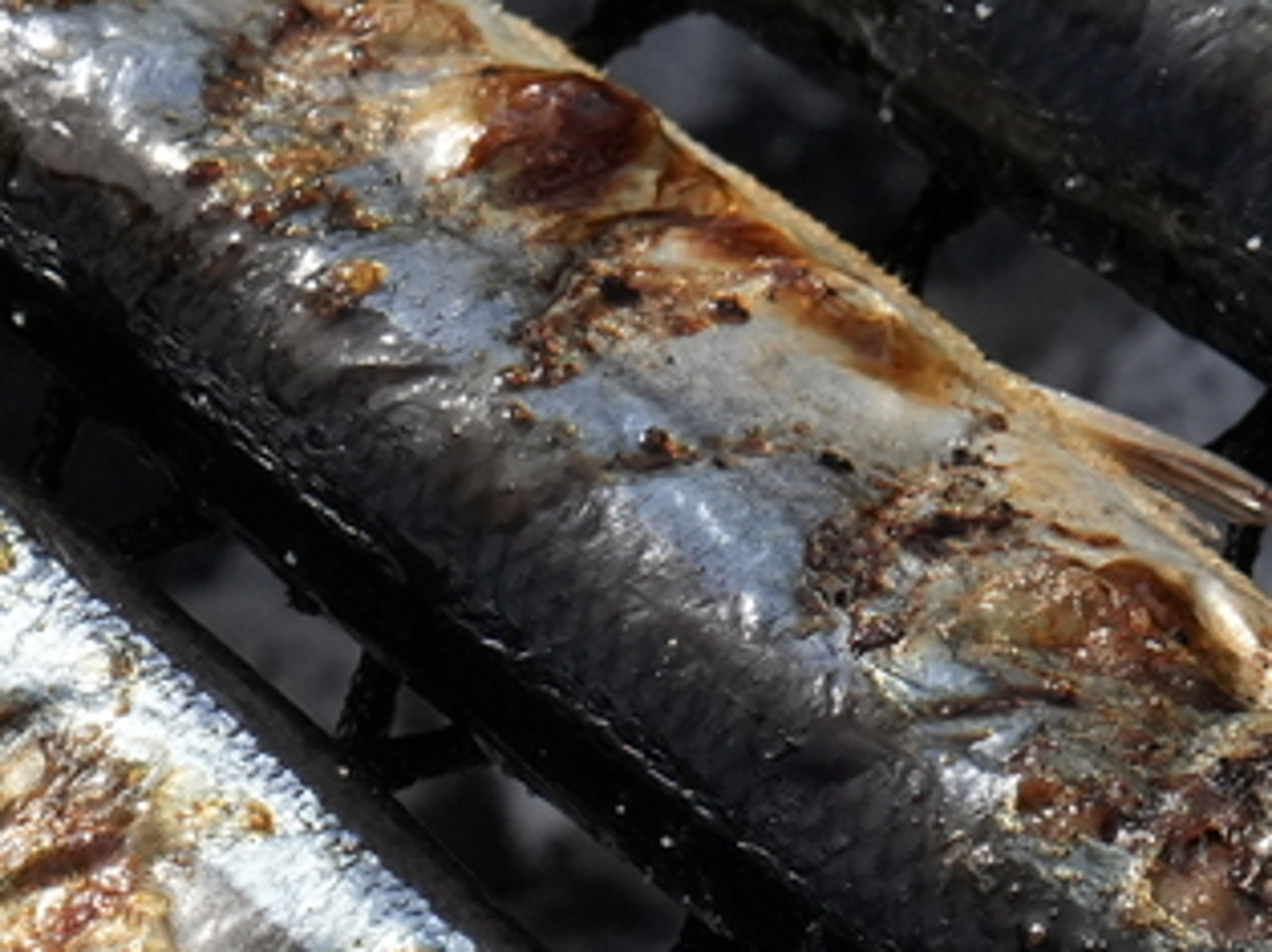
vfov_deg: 3.8
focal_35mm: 386
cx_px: -567
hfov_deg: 5.1
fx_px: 14173
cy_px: 677
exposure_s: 1/1250
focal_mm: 70
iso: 1000
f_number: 10
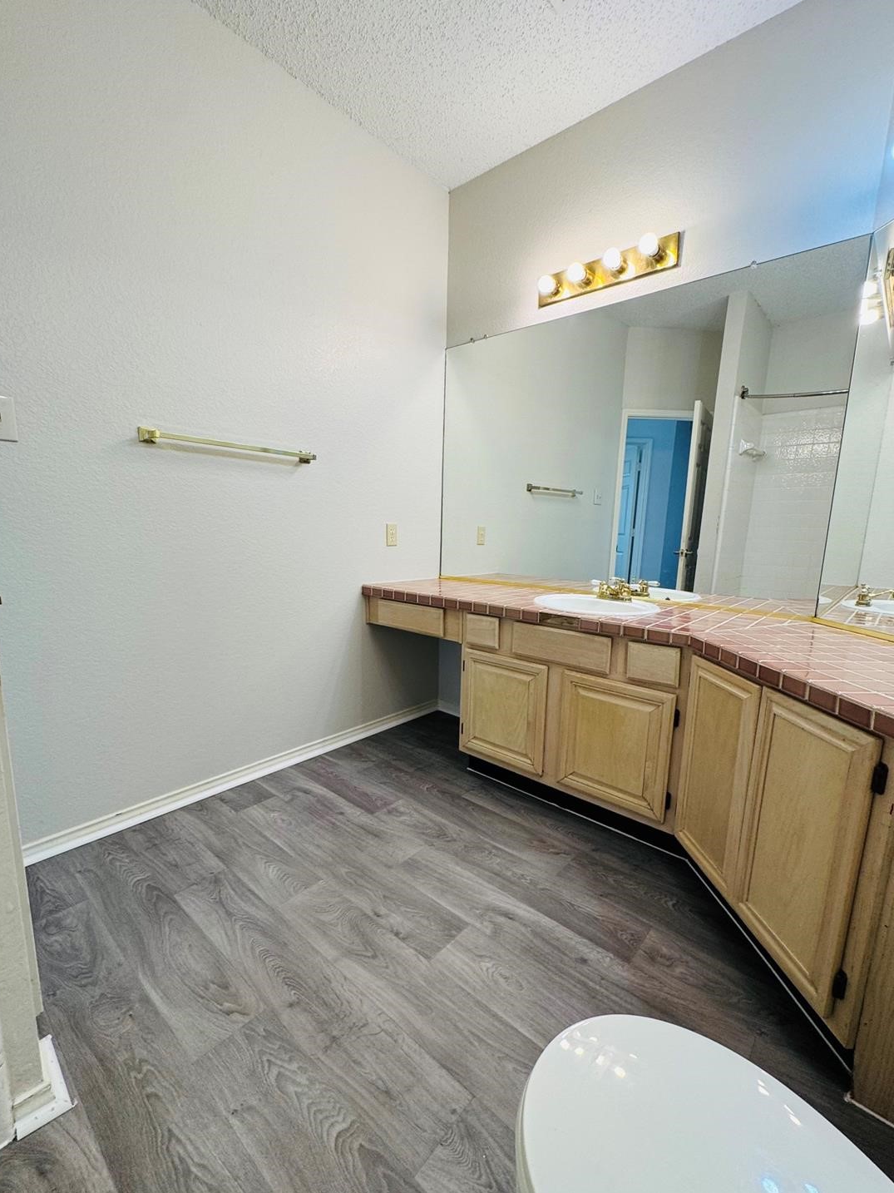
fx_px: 517
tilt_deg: -9.5
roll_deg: -0.2
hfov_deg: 81.7
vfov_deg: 98.2
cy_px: 612
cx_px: 455
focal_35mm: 15
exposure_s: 1/120
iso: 100
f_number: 2.2
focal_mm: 2.22
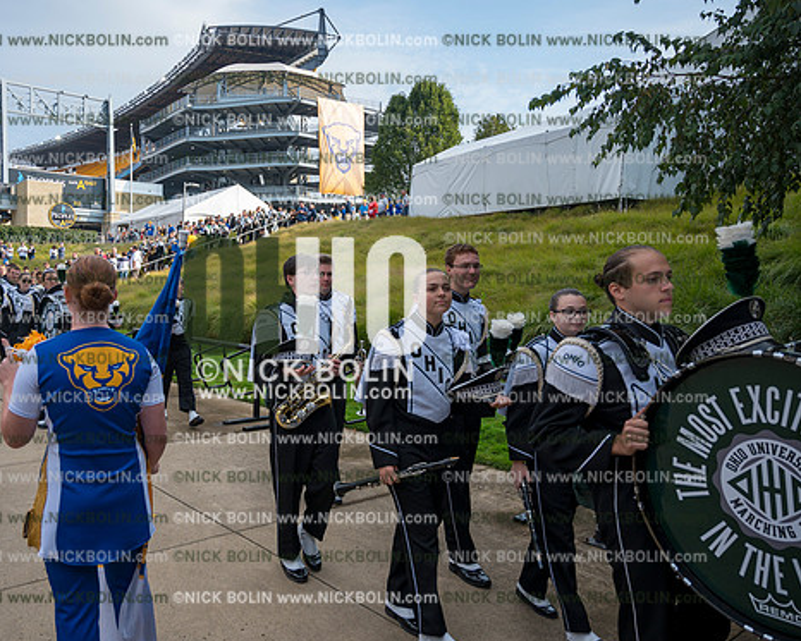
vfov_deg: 51.5
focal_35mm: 28
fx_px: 664
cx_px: 304
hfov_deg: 61.4
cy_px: 318
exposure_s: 1/1000
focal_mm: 24
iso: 200
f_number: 4
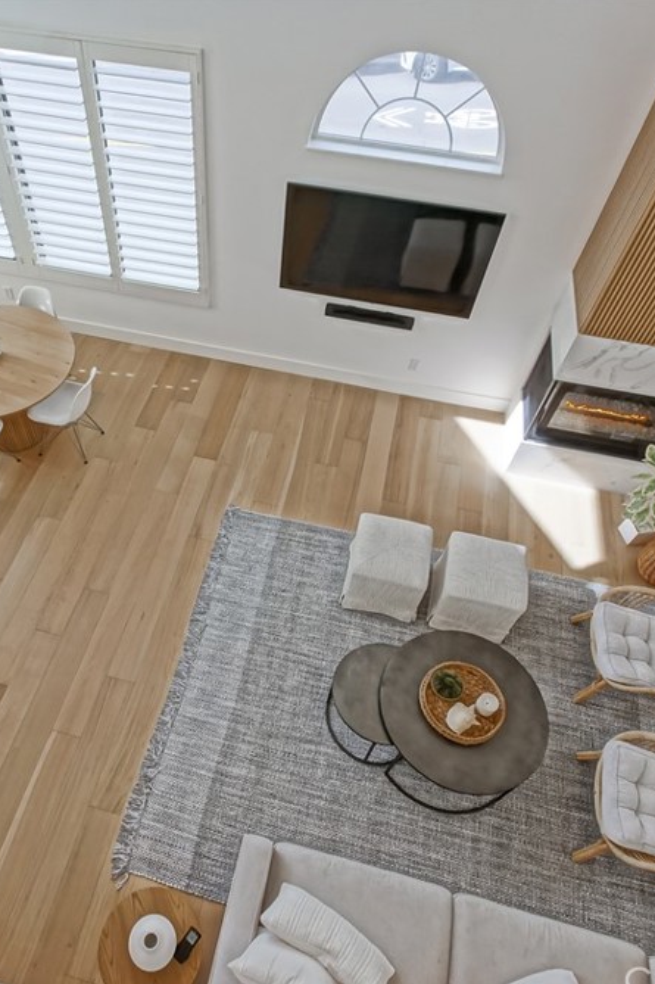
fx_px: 628
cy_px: 499
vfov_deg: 76.1
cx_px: 249
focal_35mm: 23
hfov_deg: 54.5
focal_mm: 10
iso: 200
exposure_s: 1/60
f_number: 8
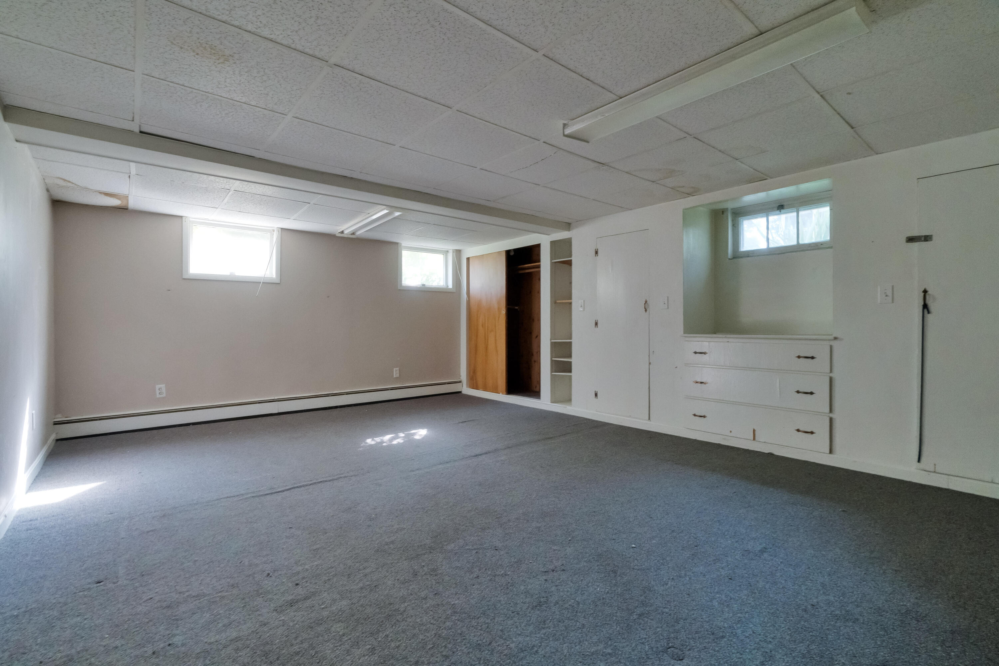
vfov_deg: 73.8
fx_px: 444
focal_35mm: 16
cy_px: 333
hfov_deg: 96.7
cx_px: 500
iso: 12800
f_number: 8
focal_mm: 16
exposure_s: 1/1500
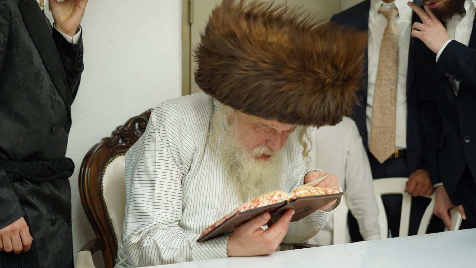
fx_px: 669
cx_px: 238
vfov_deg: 22.6
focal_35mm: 53
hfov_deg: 39.2
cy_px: 145
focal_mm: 50
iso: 200
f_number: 1.8
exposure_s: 1/125
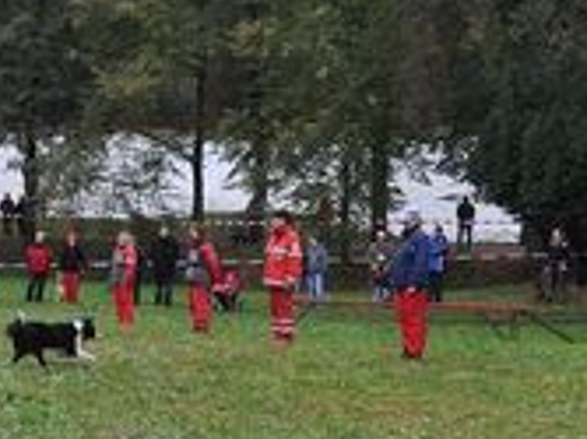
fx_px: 1610
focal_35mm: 95
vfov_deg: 15.5
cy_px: 265
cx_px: -42
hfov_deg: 19.8
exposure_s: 1/400
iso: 800
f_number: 6.3
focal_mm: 22
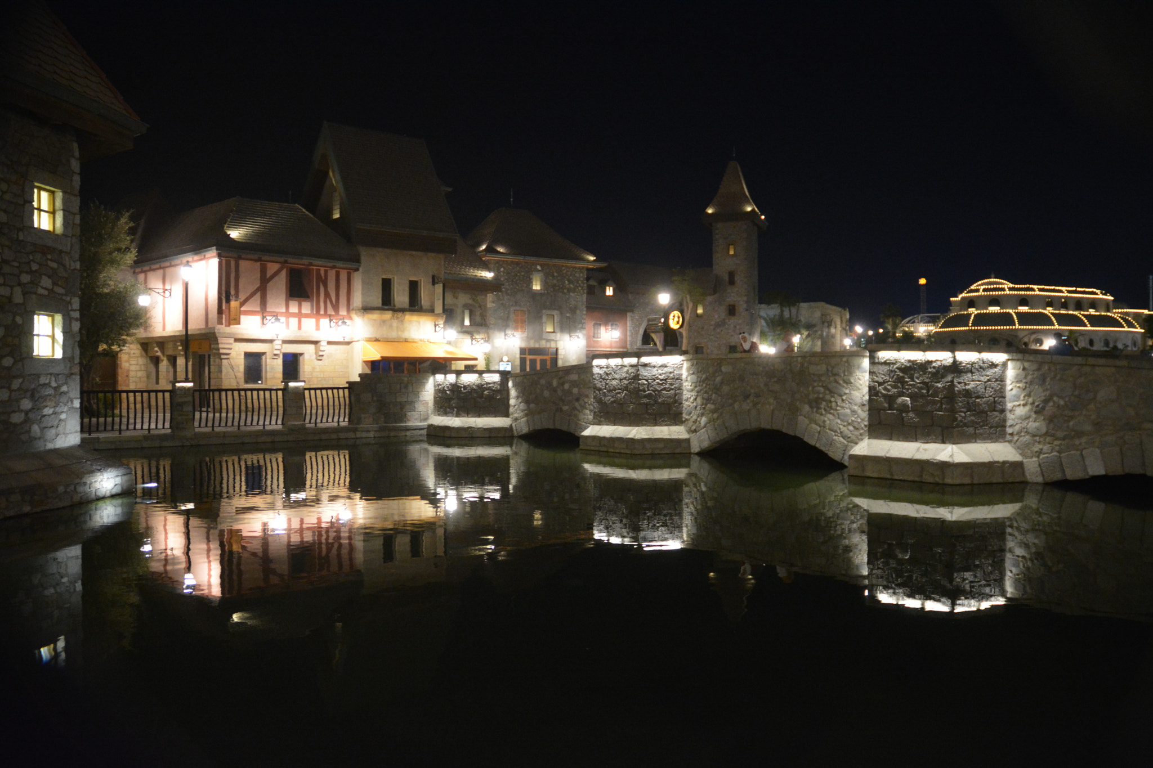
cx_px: 576
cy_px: 384
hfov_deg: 67.4
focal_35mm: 27
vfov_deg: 47.9
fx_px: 865
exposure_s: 1/30
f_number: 3.5
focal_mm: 18
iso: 2500
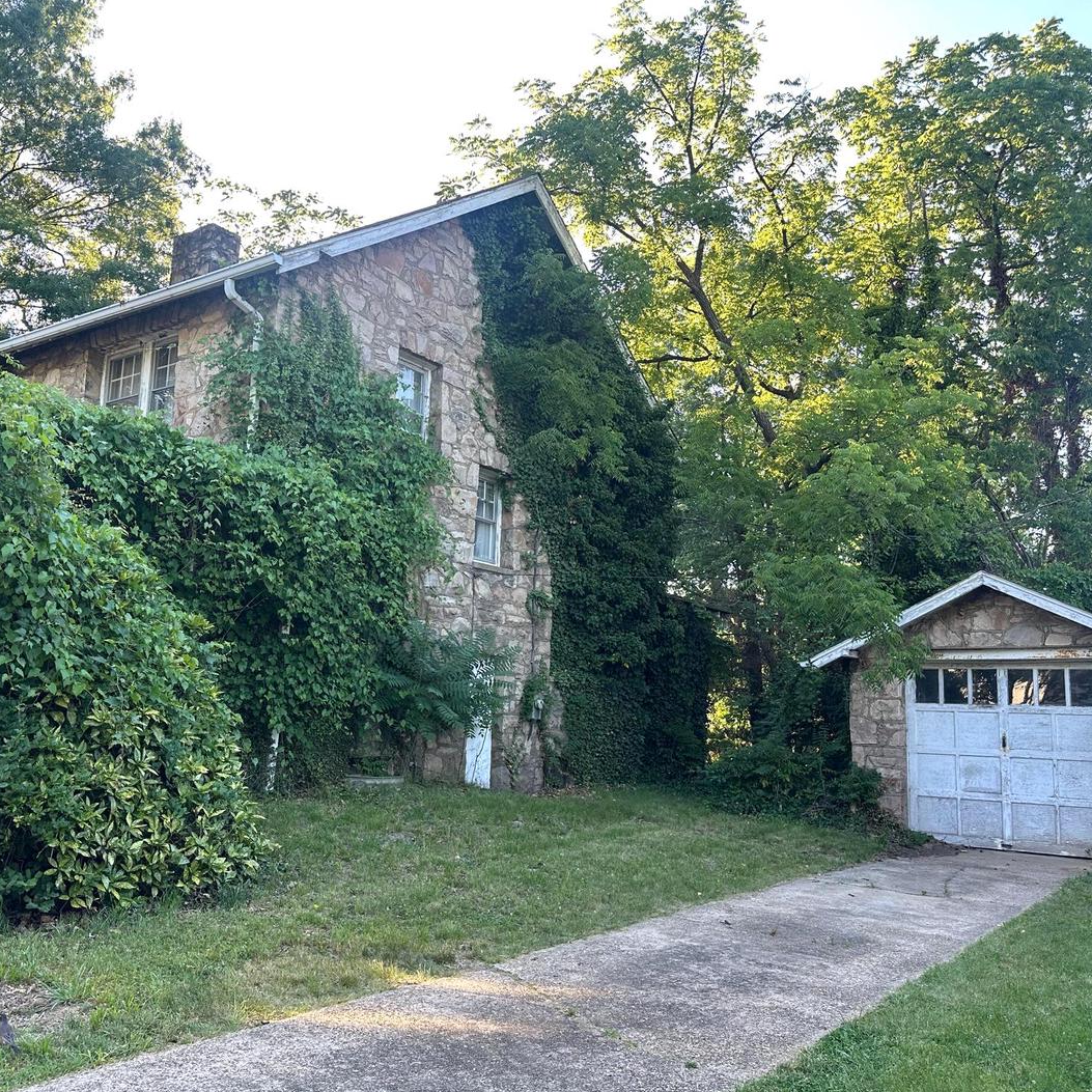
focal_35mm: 29
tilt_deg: +9.1
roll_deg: -2.3
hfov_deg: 55.6
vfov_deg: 55.6
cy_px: 542
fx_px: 1035
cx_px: 512
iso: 80
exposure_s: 1/306
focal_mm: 6.86
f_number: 1.78
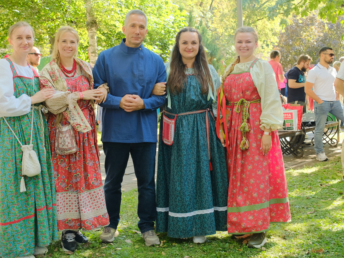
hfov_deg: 36.1
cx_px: 158
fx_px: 527
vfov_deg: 27.5
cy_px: 120
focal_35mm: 53
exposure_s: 1/160
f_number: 3.6
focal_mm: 27.6
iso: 640
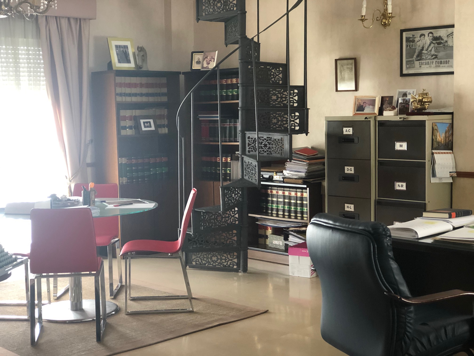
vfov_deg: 25.7
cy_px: 178
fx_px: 781
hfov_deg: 33.8
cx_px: 237
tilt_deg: -6.3
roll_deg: +0.7
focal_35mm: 57
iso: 200
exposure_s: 1/30
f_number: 2.8
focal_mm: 6.6
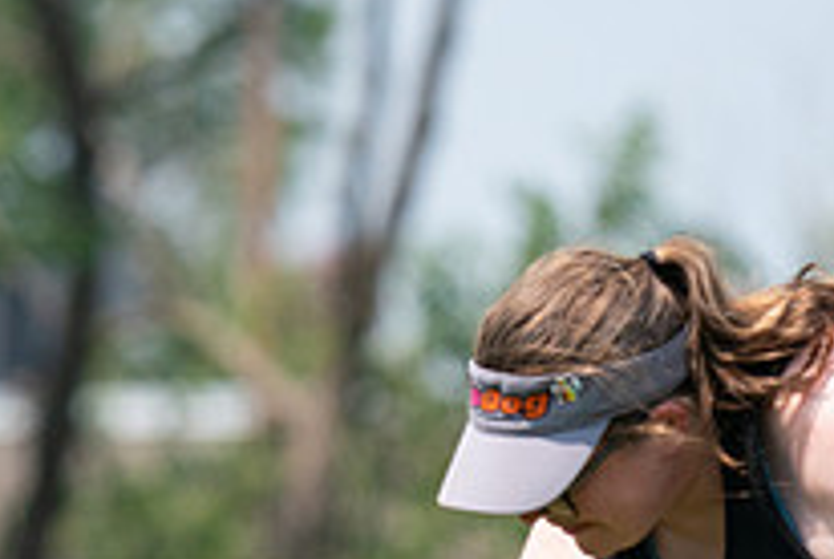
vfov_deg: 1.4
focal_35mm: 1009
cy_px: 776
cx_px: 0
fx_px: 23408
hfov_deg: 2.0
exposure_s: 1/4000
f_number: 6.3
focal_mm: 359
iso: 1600
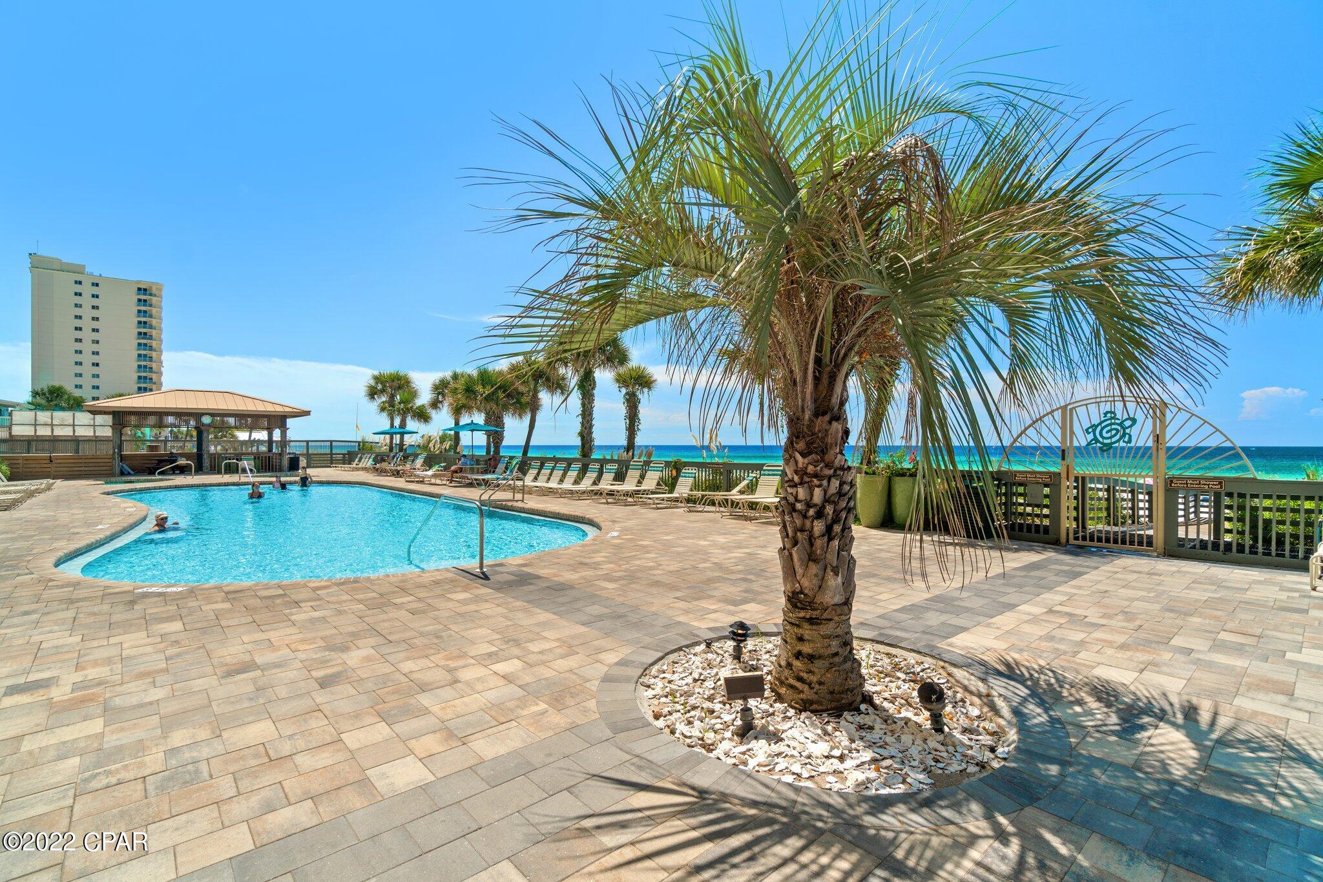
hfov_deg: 95.0
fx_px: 606
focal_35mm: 16
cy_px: 441
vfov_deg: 72.0
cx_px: 662
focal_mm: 11
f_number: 8
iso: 100
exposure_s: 1/60
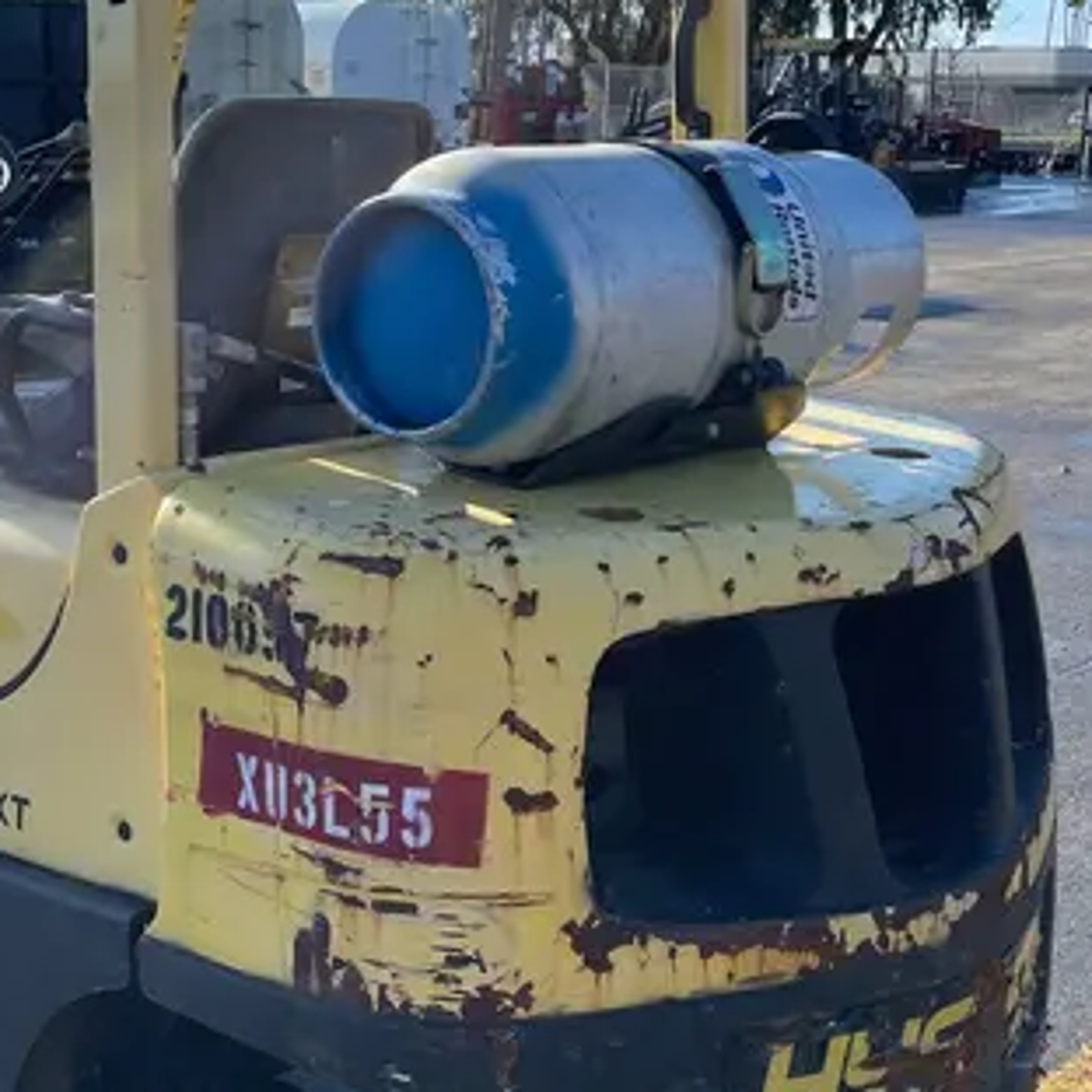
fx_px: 1927
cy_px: 478
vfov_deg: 31.6
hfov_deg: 30.8
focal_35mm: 54
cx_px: 214
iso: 50
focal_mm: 4.2
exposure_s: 1/2304
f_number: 1.6
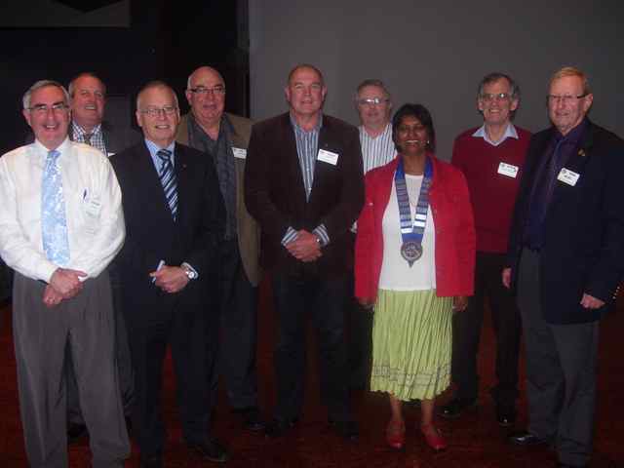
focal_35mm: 36
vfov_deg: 39.7
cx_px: 312
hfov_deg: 51.4
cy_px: 234
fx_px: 649
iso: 125
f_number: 2.7
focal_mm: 6
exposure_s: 1/60
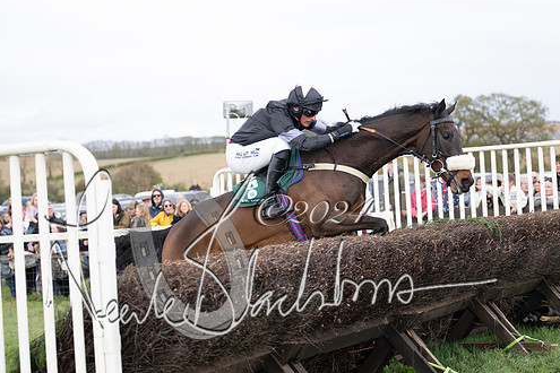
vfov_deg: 16.7
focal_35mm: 82
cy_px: 177
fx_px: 1275
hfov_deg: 24.8
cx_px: 253
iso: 400
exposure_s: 1/2000
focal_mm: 70
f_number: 2.8
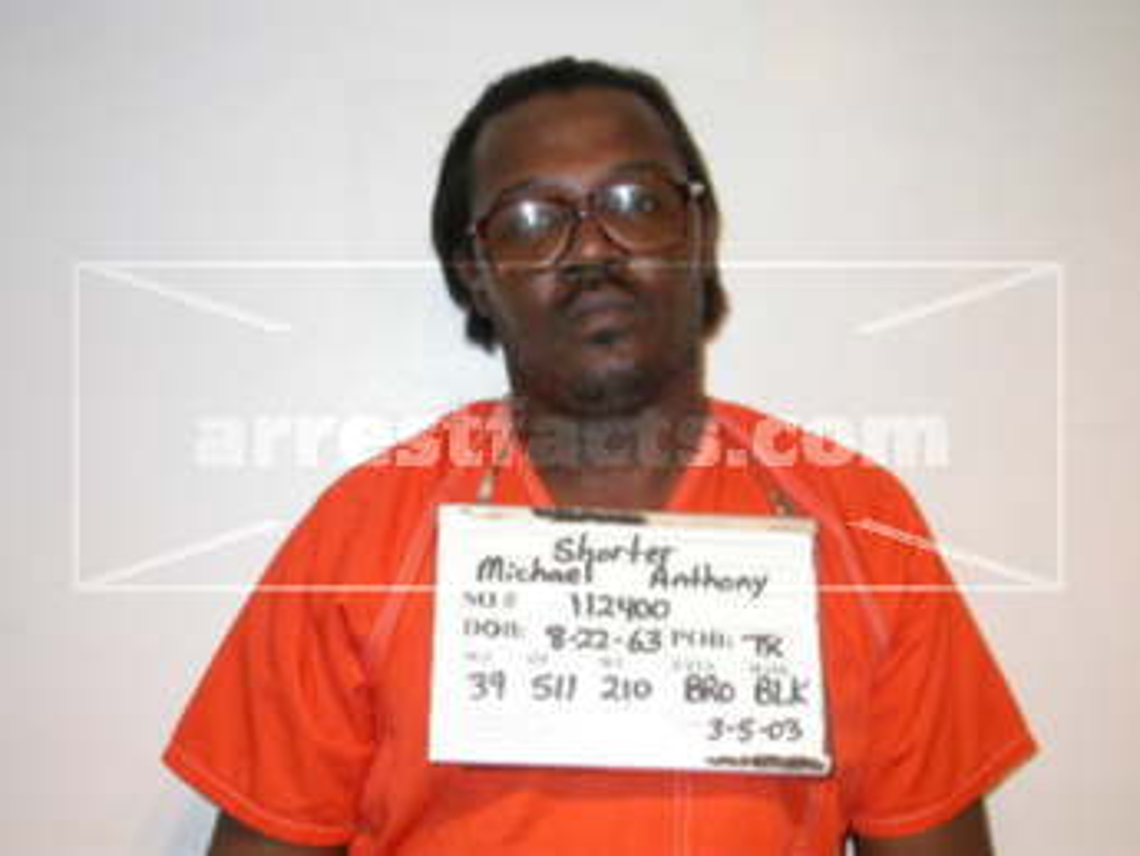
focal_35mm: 58
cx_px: 570
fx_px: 1911
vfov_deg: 25.2
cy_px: 428
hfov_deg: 33.2
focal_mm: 12
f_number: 3
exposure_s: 1/60.3
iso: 100
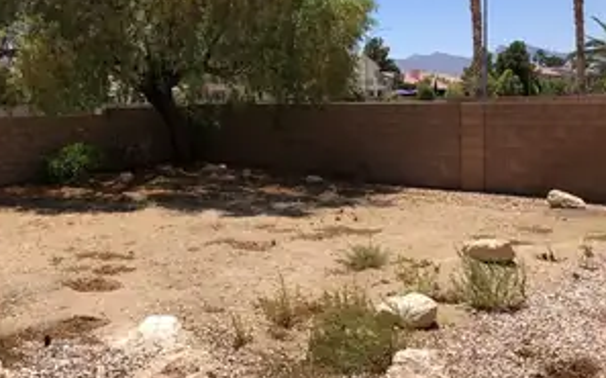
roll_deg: +1.5
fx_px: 660
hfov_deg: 48.5
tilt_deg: -2.4
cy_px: 114
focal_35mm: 40
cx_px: 202
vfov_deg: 31.6
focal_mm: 3.99
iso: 20
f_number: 1.8
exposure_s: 1/1845
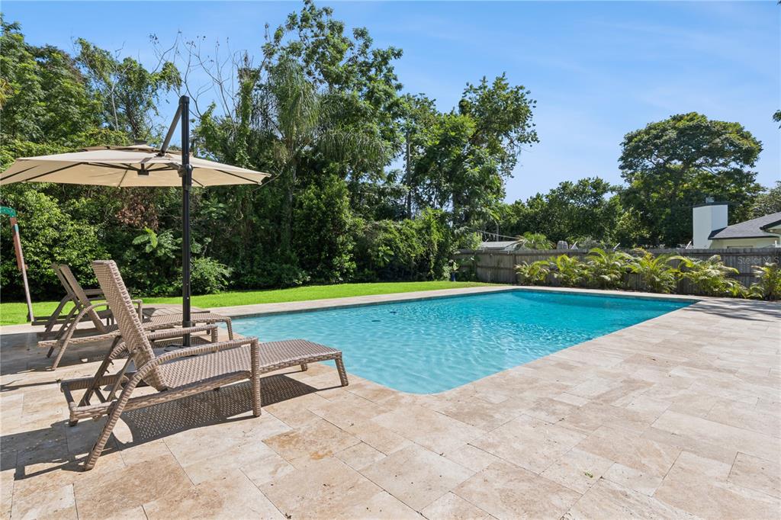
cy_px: 260
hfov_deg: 93.3
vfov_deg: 70.4
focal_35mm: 17
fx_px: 369
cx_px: 390
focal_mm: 17
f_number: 18
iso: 100
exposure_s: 1/80
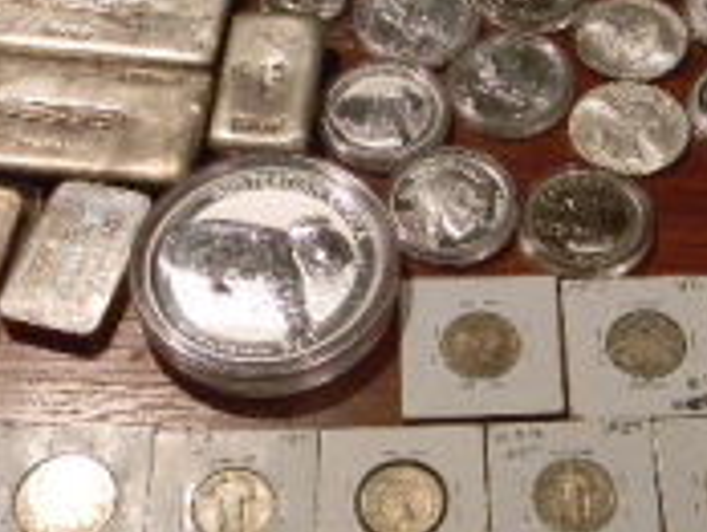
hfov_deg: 20.7
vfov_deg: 15.7
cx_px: 516
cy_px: 138
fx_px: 1923
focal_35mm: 94
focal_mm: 7.3
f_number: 3.8
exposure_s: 1/12.7
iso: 400
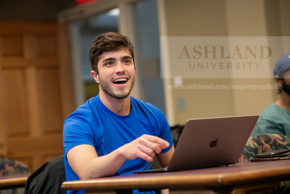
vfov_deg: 13.0
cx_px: 145
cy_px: 97
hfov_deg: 19.5
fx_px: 846
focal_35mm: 105
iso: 2000
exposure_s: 1/200
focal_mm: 105
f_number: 3.2
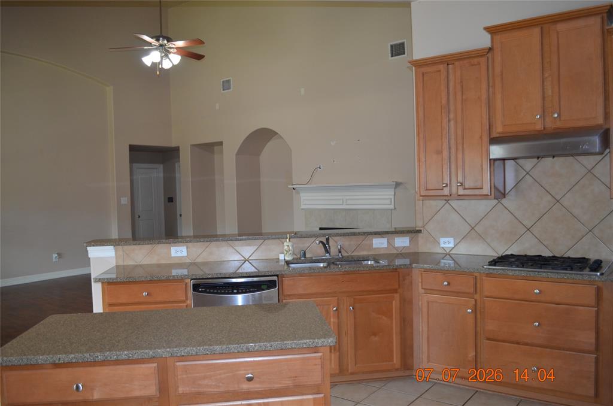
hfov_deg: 62.0
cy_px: 203
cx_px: 306
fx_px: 510
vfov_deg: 43.4
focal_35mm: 30
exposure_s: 1/60
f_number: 3.8
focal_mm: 20
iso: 560
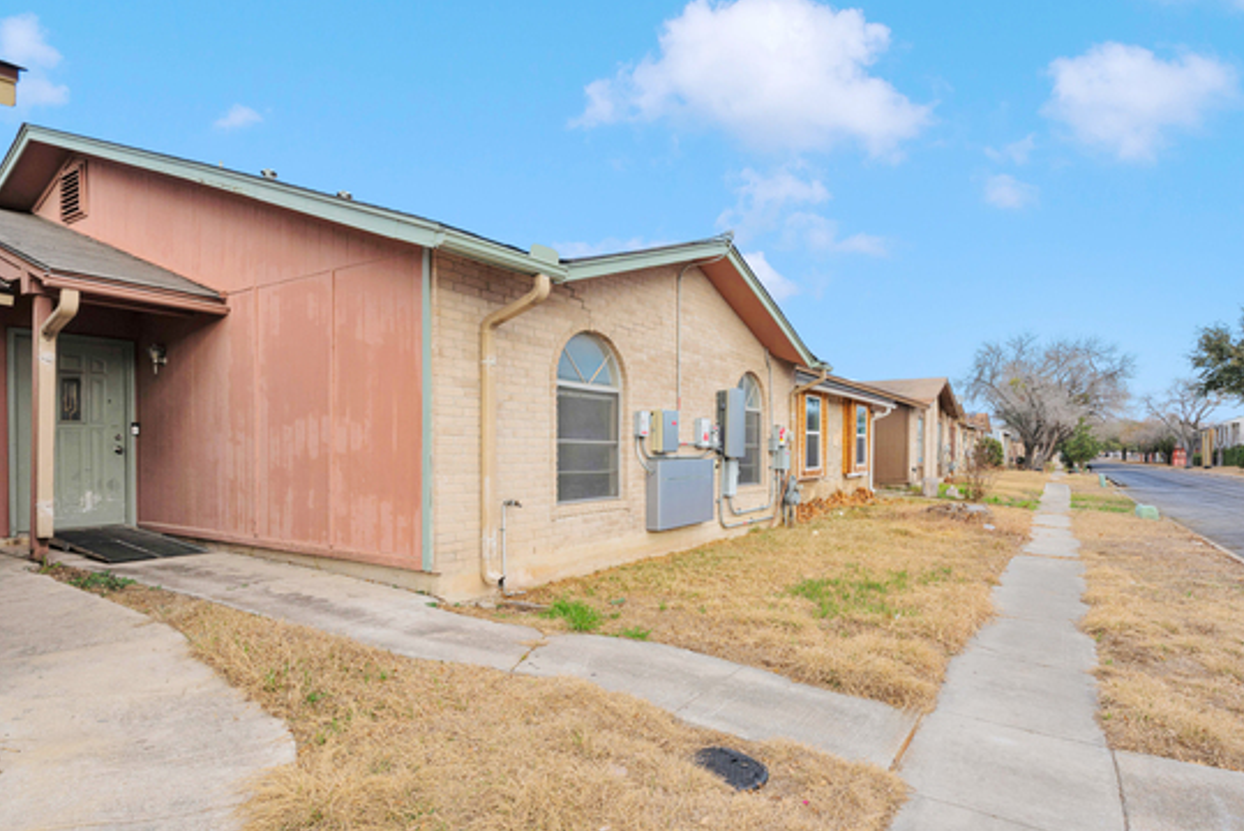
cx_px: 709
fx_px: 657
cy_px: 463
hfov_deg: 86.4
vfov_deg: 64.4
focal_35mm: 19
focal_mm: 16
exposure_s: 1/100
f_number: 11
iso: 250
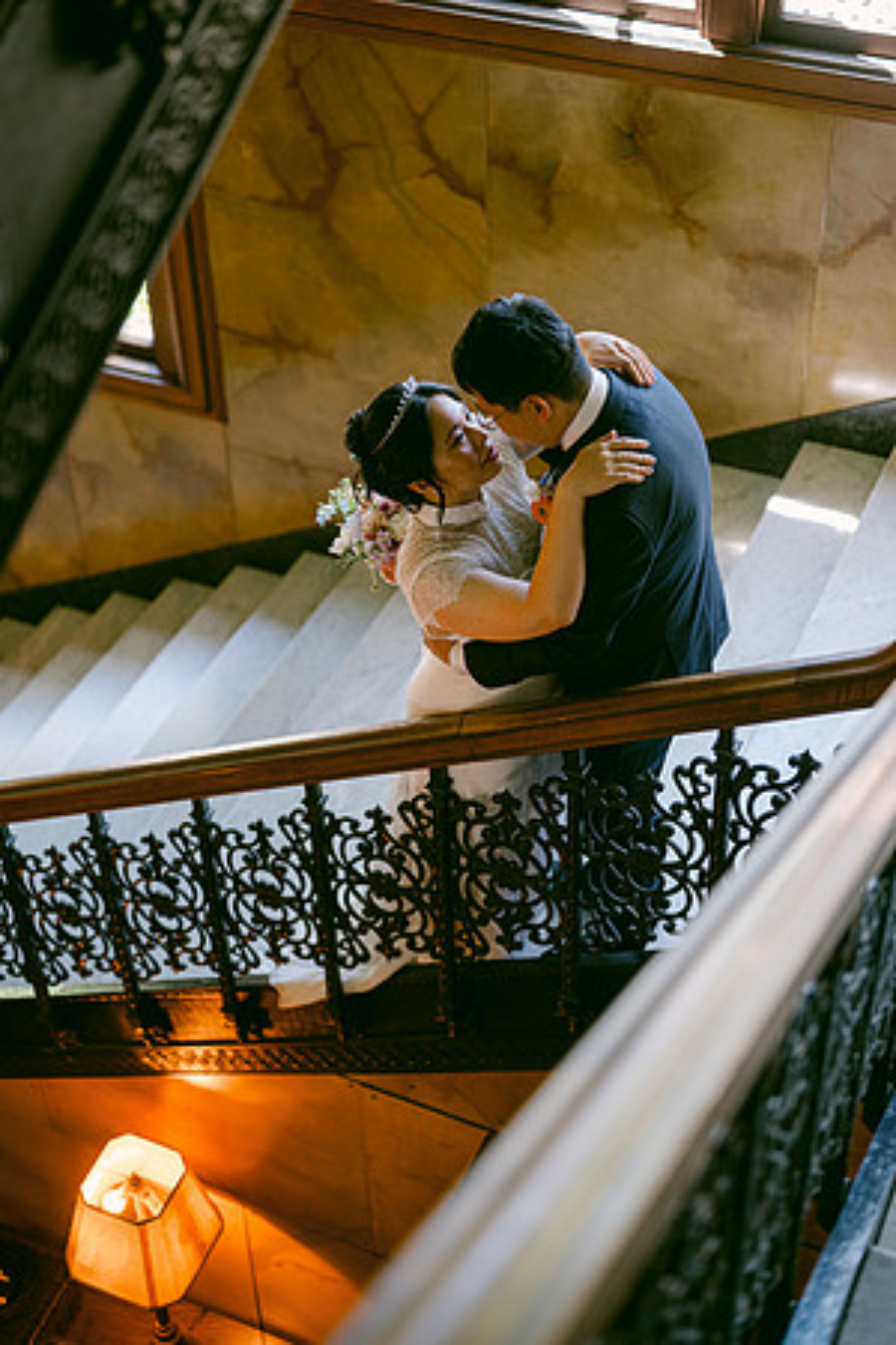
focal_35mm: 50
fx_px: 1867
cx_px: 448
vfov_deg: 39.6
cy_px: 672
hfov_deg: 27.0
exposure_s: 1/125
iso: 640
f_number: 1.8
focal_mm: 50
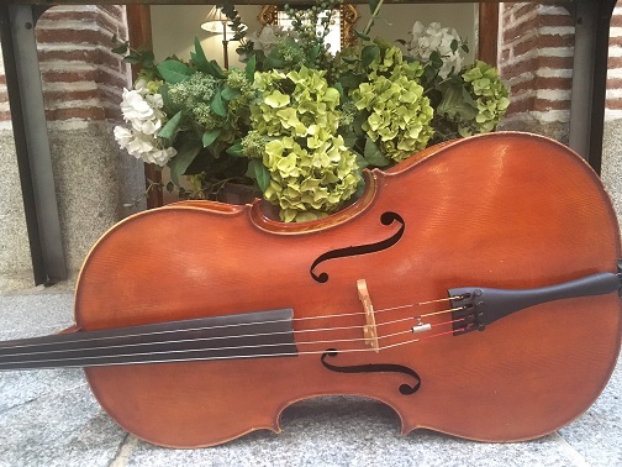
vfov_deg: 48.2
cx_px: 311
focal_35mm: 29
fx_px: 521
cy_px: 234
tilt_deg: -9.6
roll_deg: +0.7
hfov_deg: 61.7
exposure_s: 1/17
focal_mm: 4.15
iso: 250
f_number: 2.2
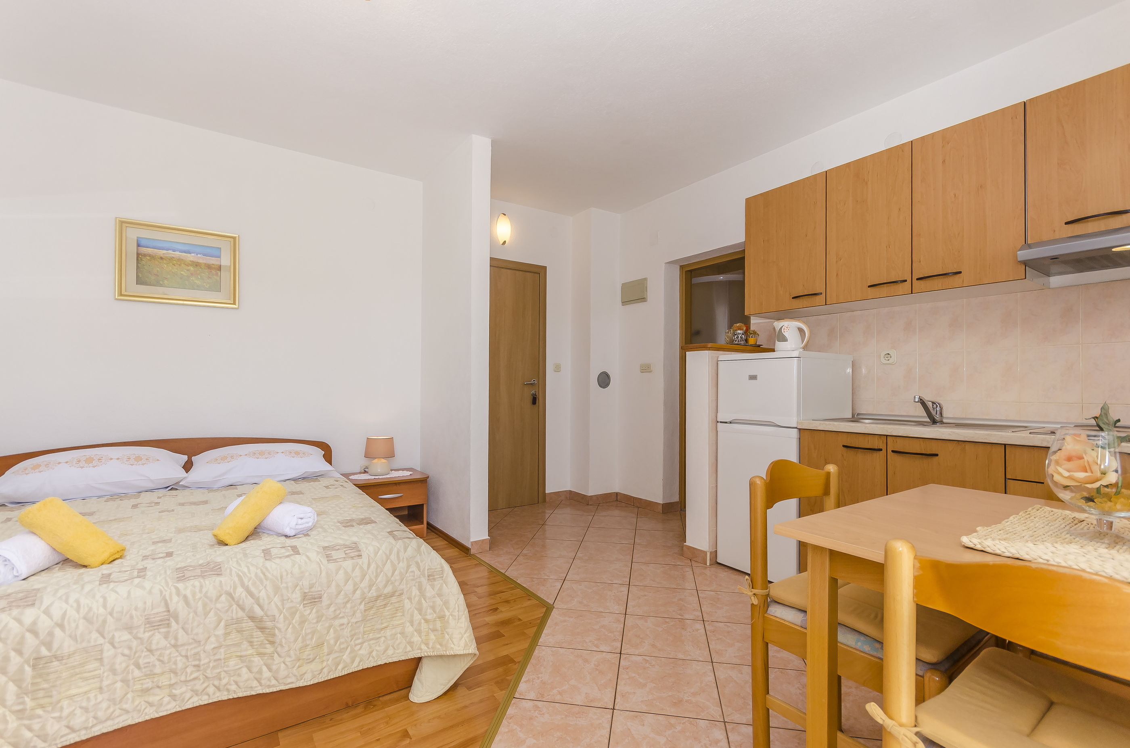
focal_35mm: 15
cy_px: 374
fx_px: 470
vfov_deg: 77.1
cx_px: 565
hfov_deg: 100.5
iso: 160
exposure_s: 1/100
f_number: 7.1
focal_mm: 10
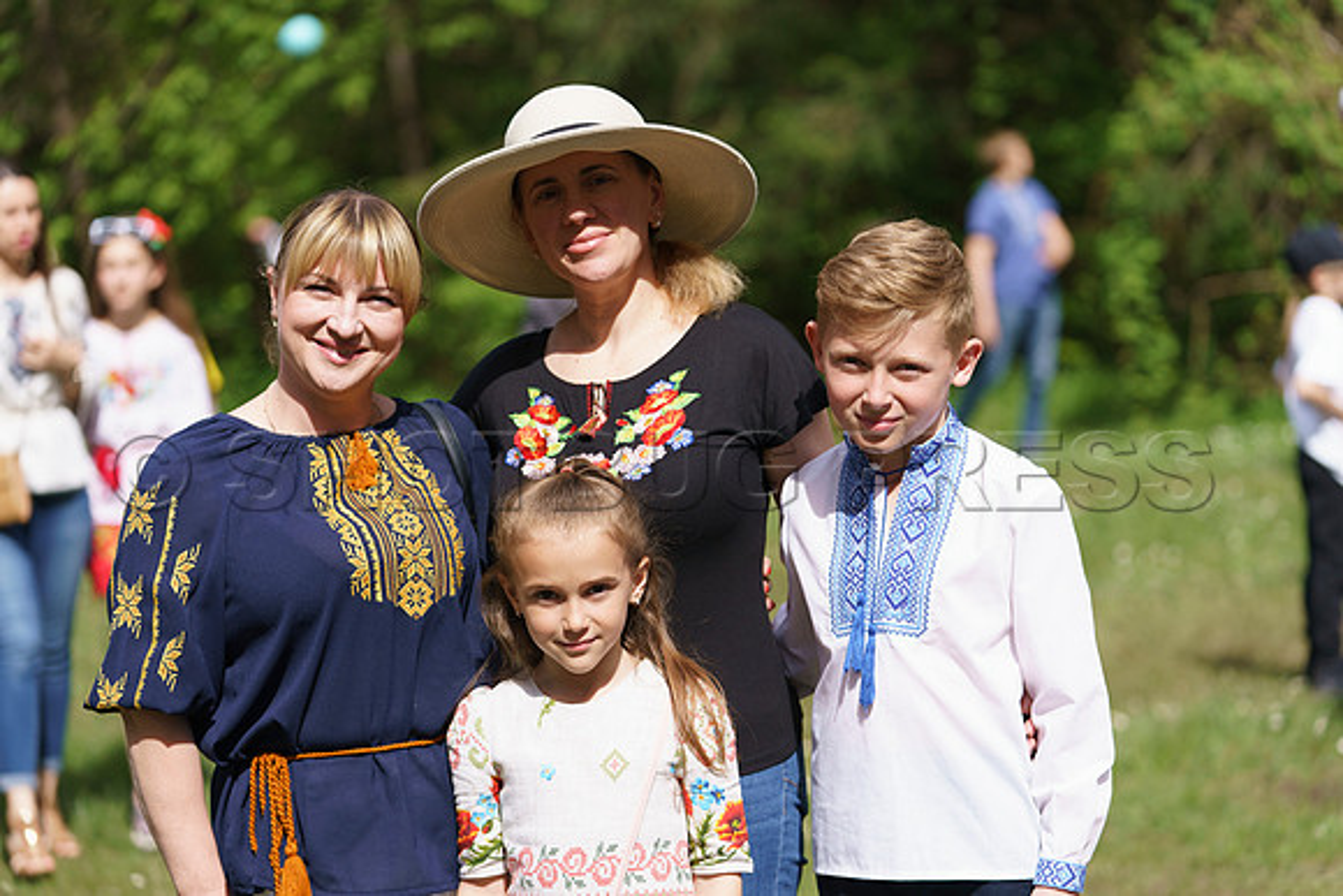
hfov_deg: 21.0
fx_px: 3619
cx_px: 672
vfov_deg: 14.1
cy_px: 448
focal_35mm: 97
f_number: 2.8
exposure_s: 1/1000
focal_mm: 97
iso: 100
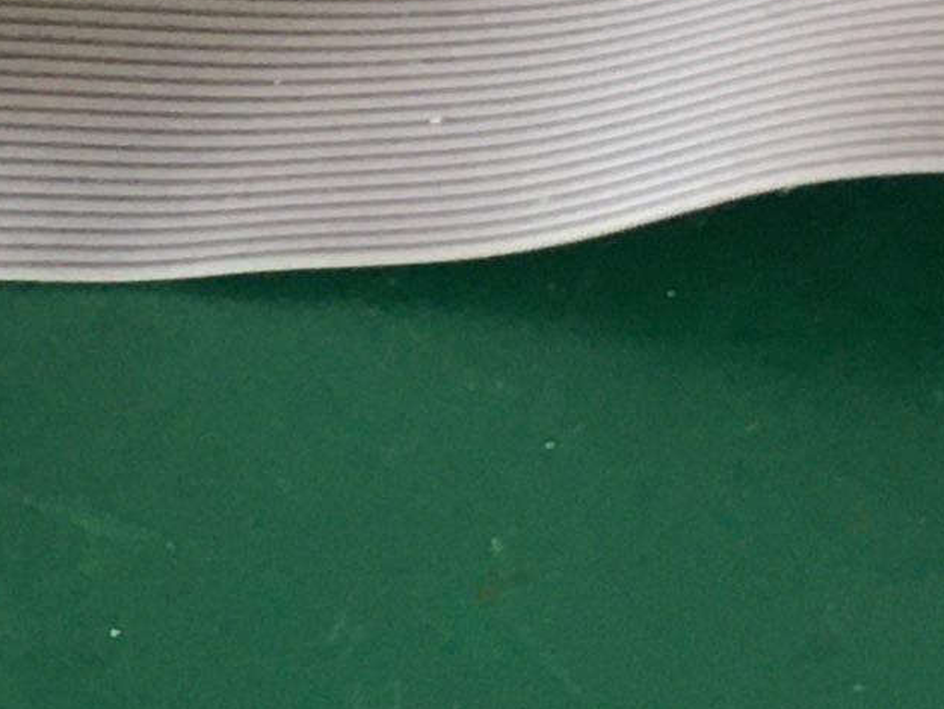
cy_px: -373
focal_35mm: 187
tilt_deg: -54.5
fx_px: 5101
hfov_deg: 10.5
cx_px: 80
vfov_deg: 7.8
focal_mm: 4.15
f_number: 2.2
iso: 100
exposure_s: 1/33
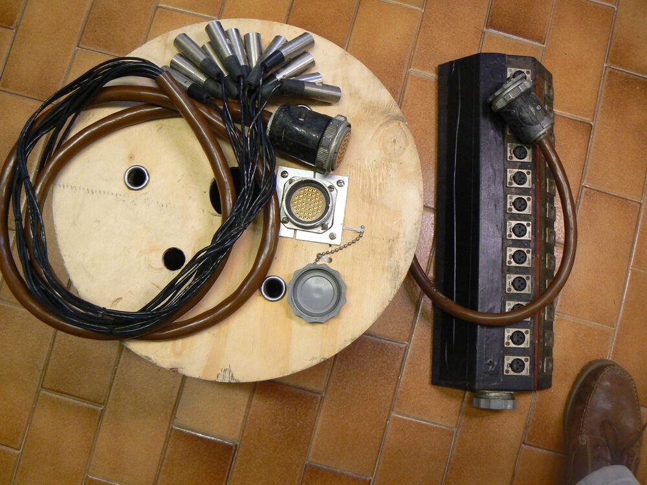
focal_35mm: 36
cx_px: 324
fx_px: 673
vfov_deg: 39.7
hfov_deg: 51.4
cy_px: 242
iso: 200
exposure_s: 1/30
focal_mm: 6
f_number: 2.8
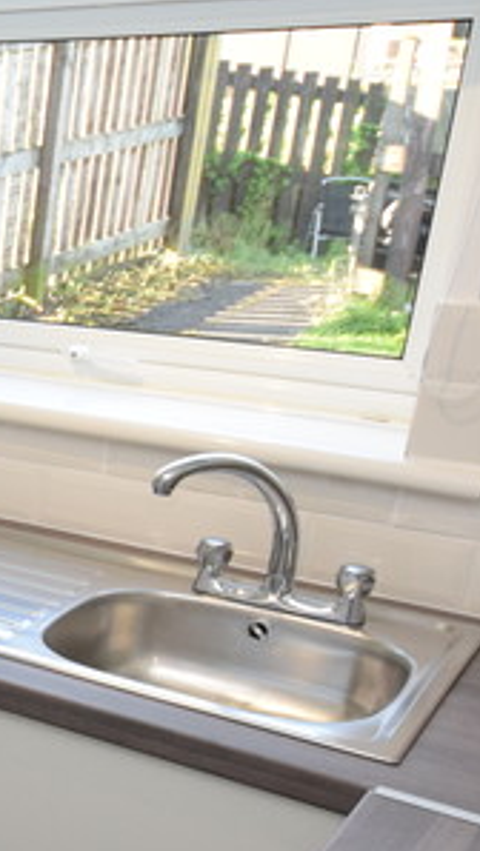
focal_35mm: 54
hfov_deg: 17.1
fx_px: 1220
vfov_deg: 37.6
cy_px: 627
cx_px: -451
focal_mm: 10
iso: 800
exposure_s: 1/125
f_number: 5.6
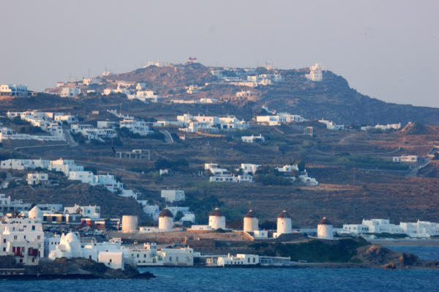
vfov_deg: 3.0
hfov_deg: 4.6
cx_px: 220
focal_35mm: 450
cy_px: 146
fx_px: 5483
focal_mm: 300
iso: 200
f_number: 22
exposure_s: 1/20
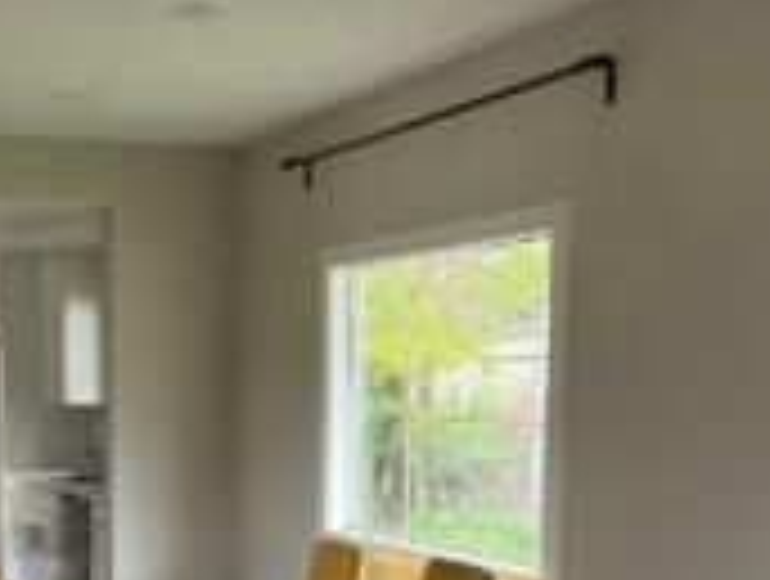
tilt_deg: -6.5
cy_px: 558
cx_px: 86
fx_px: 1248
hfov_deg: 32.7
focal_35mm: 56
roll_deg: -0.2
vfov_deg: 25.1
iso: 200
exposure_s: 1/74
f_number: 1.78
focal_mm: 6.76
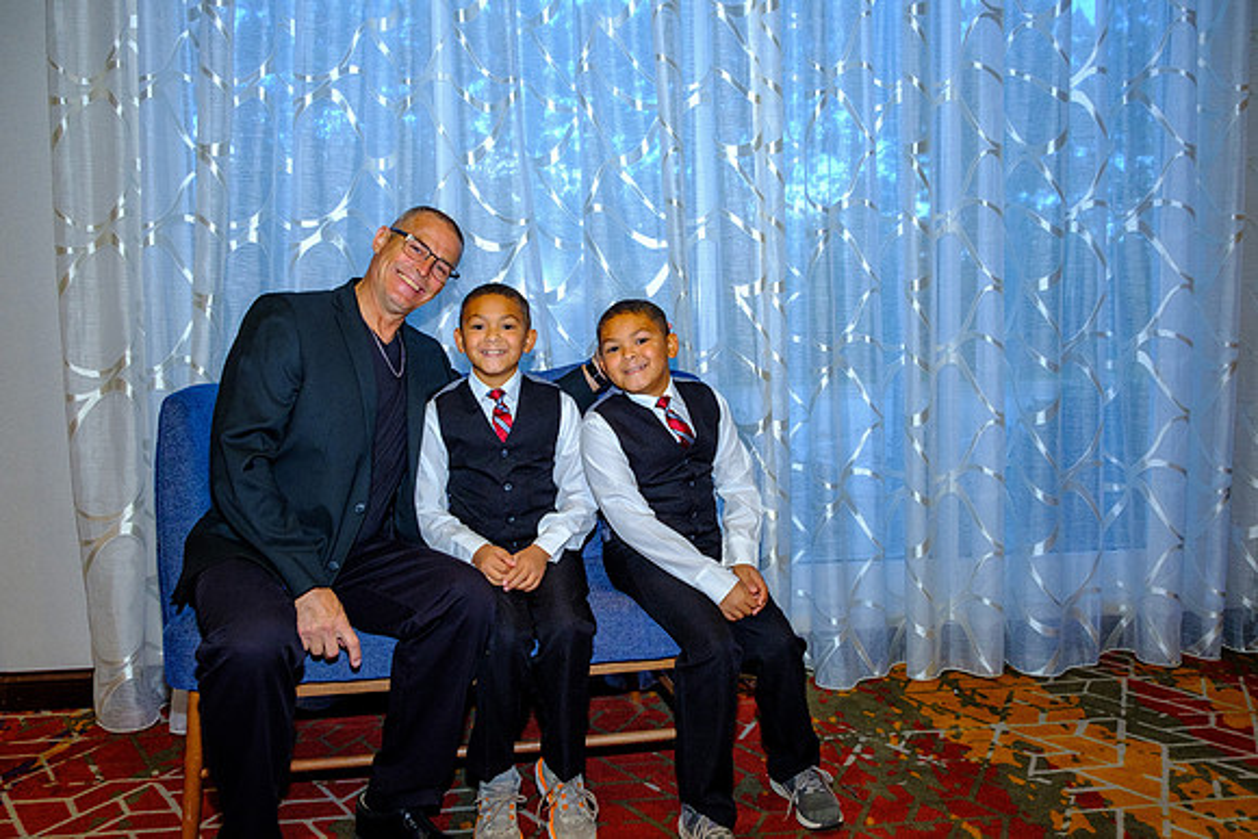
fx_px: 944
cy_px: 420
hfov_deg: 67.4
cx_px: 629
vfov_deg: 48.0
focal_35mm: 27
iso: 1600
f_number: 5.6
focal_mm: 18
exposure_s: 1/125
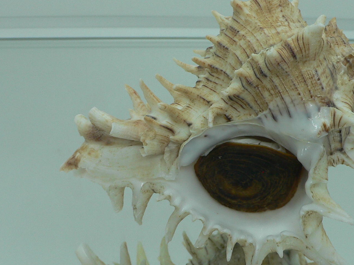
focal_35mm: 55
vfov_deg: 26.6
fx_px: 562
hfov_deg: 34.7
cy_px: 131
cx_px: 232
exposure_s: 1/60
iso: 80
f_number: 2.8
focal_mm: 4.6
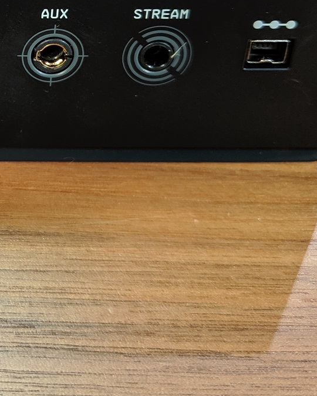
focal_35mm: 75
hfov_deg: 19.1
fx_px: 880
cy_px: 21
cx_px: -75
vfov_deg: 24.5
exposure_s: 1/24
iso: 159
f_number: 1.8
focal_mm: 4.44
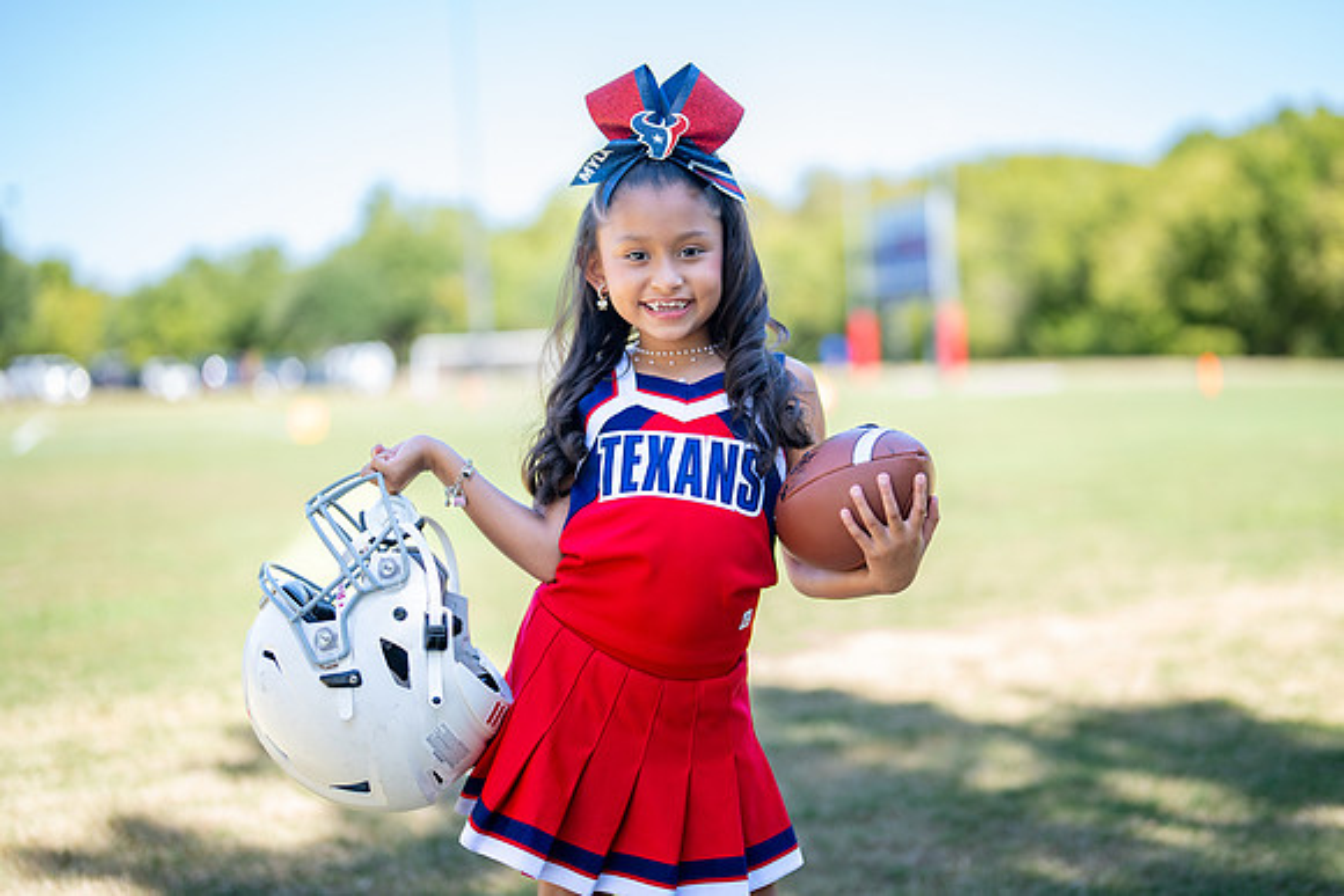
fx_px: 2020
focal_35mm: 54
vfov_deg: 25.0
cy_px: 427
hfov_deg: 36.8
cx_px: 723
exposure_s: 1/1250
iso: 100
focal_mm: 50
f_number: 1.2
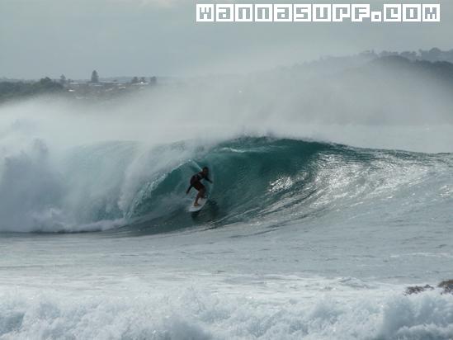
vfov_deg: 4.0
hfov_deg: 5.4
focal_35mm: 370
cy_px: 170
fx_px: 4843
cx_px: 226
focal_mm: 60.7
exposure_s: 1/640
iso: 100
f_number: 8
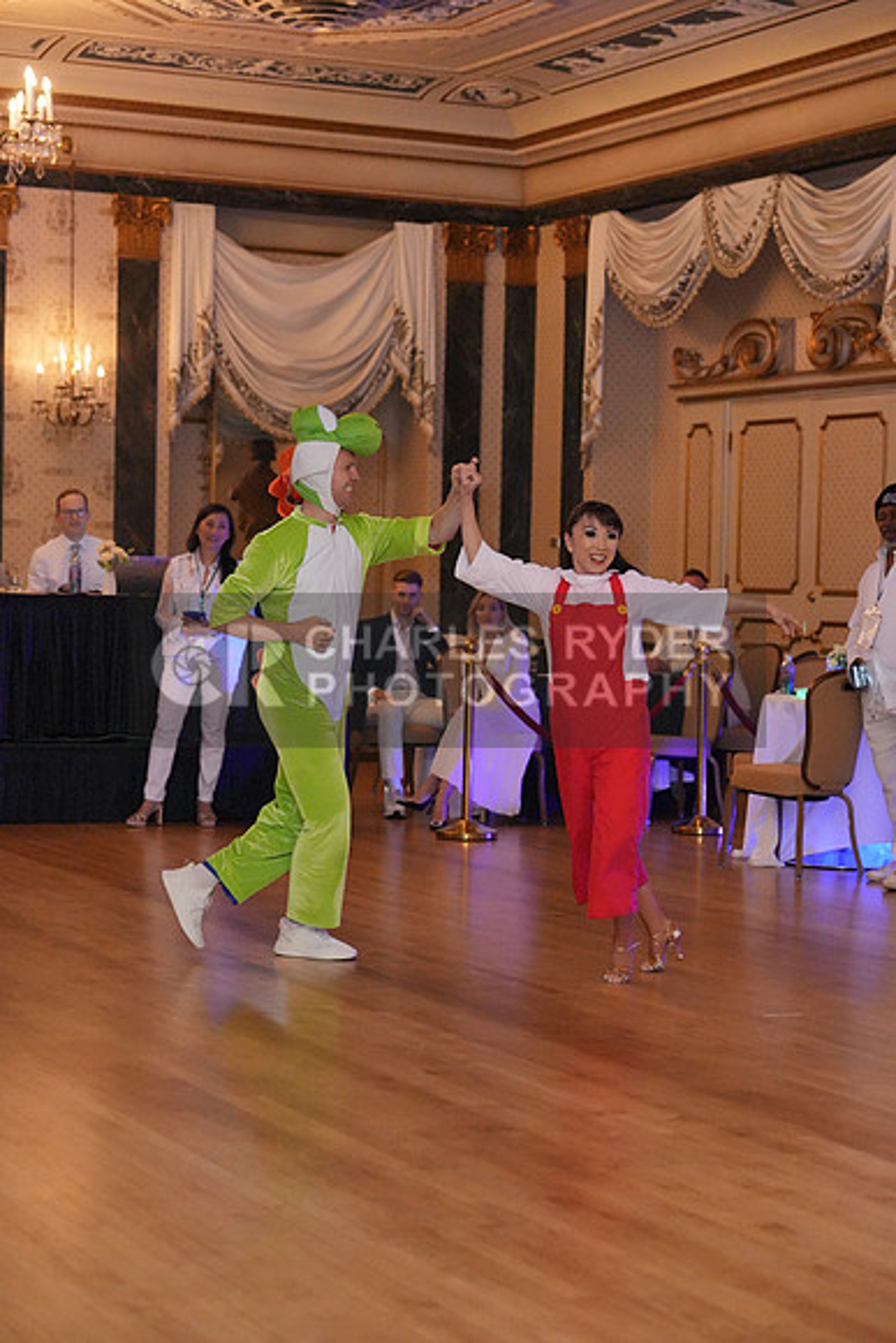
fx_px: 2612
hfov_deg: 19.5
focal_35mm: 70
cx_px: 448
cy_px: 672
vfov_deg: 28.8
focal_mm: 70
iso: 8000
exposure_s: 1/250
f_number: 3.2
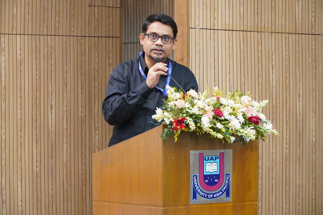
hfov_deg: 14.0
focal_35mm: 147
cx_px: 161
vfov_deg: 9.4
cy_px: 108
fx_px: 1314
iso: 6400
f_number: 5.6
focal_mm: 97
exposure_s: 1/40
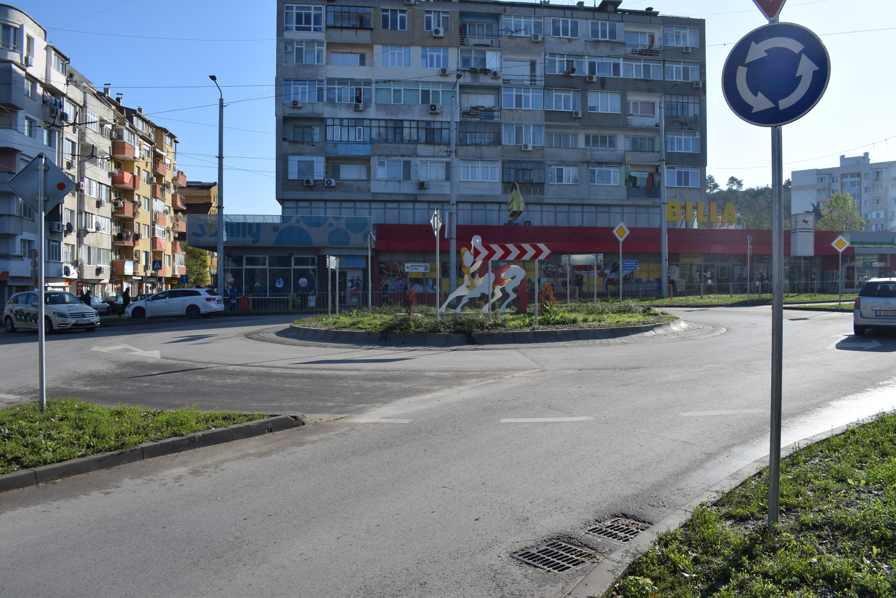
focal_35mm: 27
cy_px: 299
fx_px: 672
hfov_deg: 67.4
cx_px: 448
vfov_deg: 48.0
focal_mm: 18
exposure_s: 1/400
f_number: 10
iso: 200
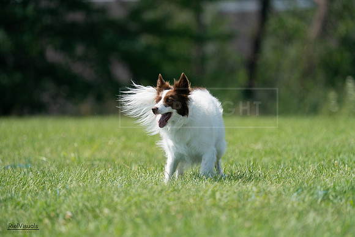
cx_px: 178
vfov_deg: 2.8
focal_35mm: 485
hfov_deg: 4.3
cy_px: 118
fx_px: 4784
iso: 800
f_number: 6.3
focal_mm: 485
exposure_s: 1/4000
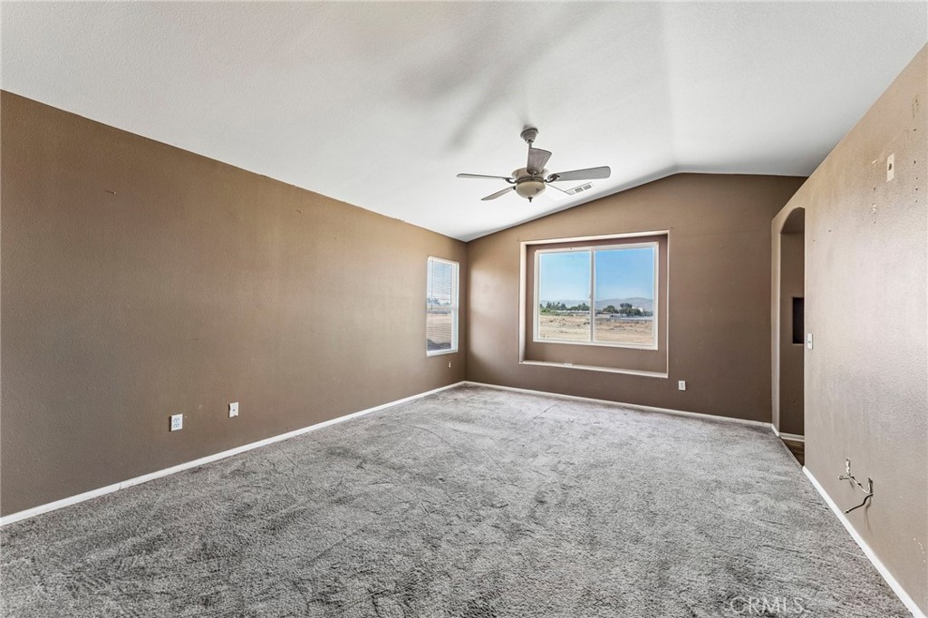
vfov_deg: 81.2
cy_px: 309
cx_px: 464
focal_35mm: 14
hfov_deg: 104.3
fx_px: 361
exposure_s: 1/50
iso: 400
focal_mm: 14
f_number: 8
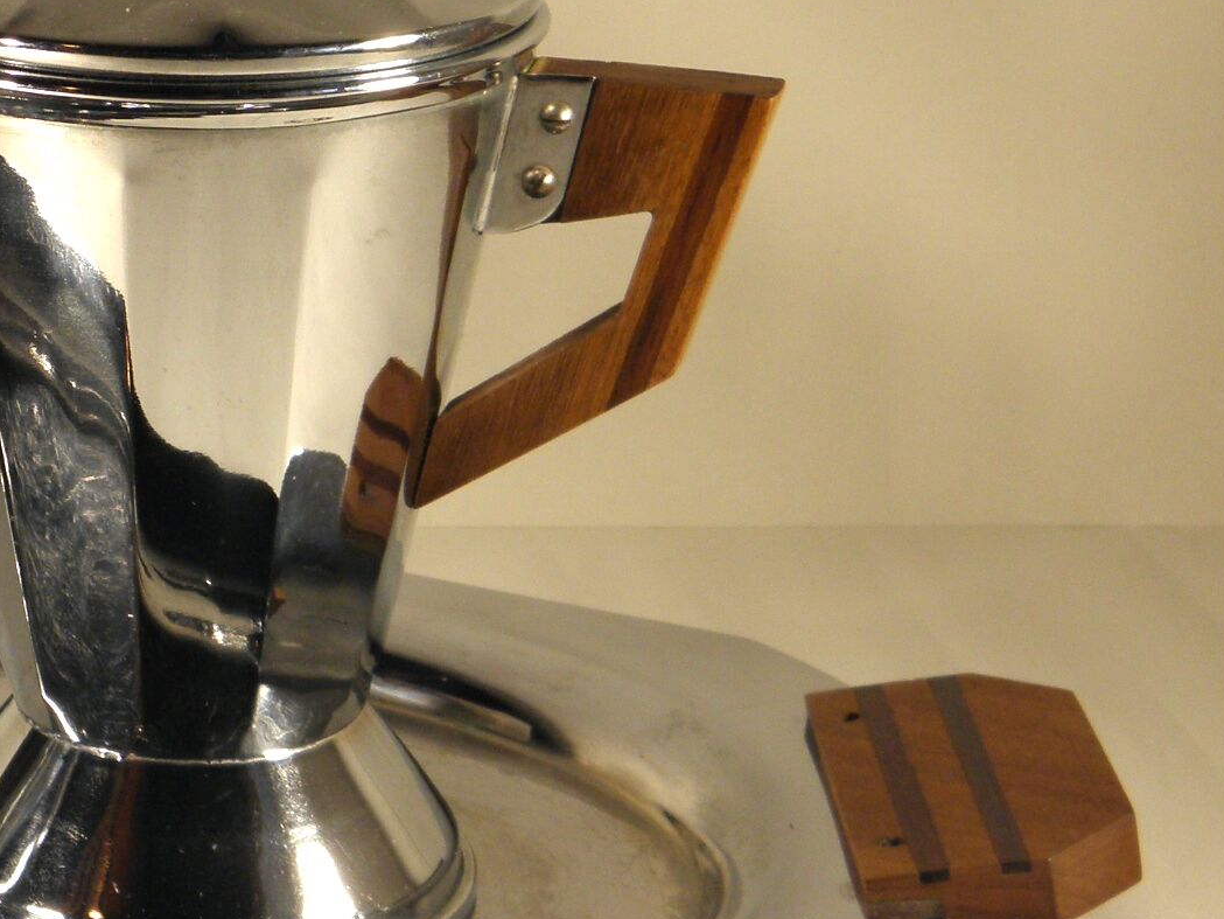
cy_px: 306
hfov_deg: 15.6
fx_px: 4314
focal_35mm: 122
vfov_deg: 12.1
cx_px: -170
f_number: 4
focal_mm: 9.1
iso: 100
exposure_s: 1/50
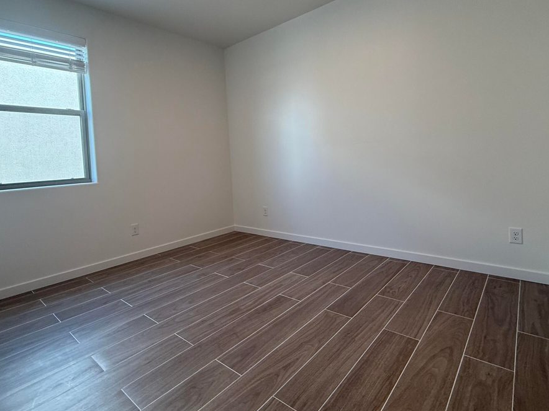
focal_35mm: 19
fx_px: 301
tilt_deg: -1.9
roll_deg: +2.8
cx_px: 268
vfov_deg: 68.2
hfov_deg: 84.7
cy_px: 170
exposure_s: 1/120
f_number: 2.2
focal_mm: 2.22
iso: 200
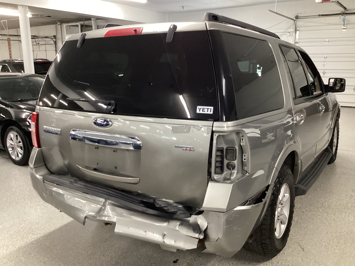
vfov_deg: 45.4
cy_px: 133
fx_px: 318
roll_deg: +0.0
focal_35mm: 31
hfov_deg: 58.4
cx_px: 178
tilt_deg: -12.9
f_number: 2.4
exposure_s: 1/40
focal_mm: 3.3
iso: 320
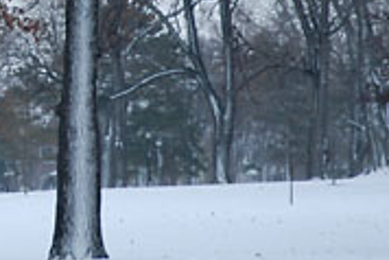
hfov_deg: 5.0
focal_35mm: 415
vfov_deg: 3.3
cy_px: -31
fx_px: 4484
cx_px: -61
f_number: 5.6
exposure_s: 1/160
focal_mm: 85
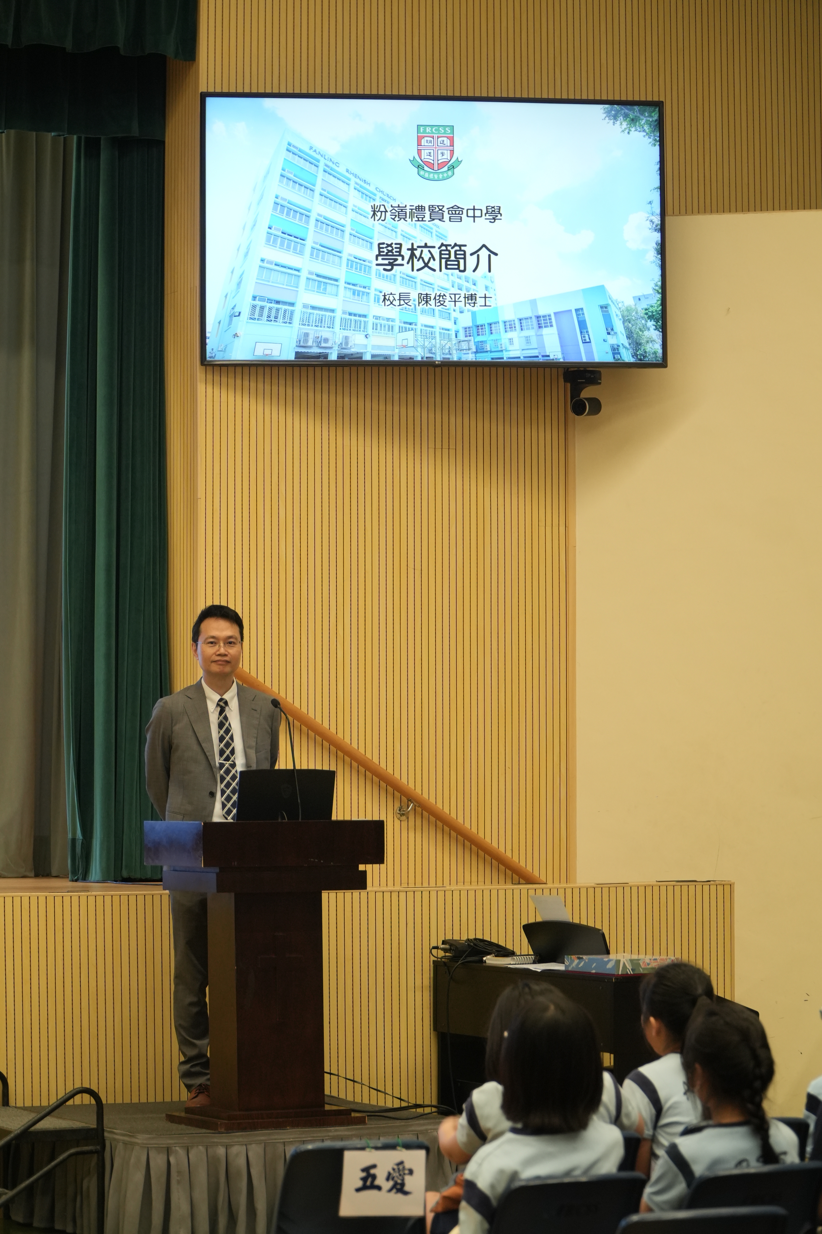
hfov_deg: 13.4
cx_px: 411
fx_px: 3493
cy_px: 617
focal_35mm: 102
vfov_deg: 20.0
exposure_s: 1/60
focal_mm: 68
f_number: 4.5
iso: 800
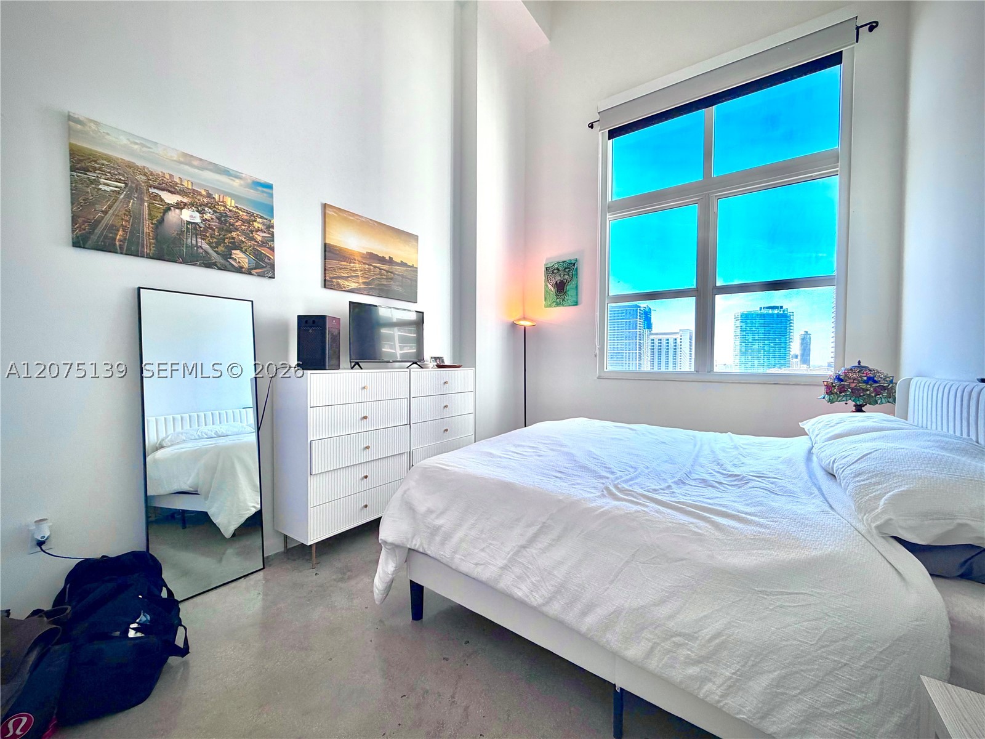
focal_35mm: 14
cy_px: 370
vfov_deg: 85.7
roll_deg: +0.3
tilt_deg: -1.4
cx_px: 492
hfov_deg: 102.1
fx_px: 398
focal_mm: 2.22
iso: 64
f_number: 2.2
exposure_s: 1/251
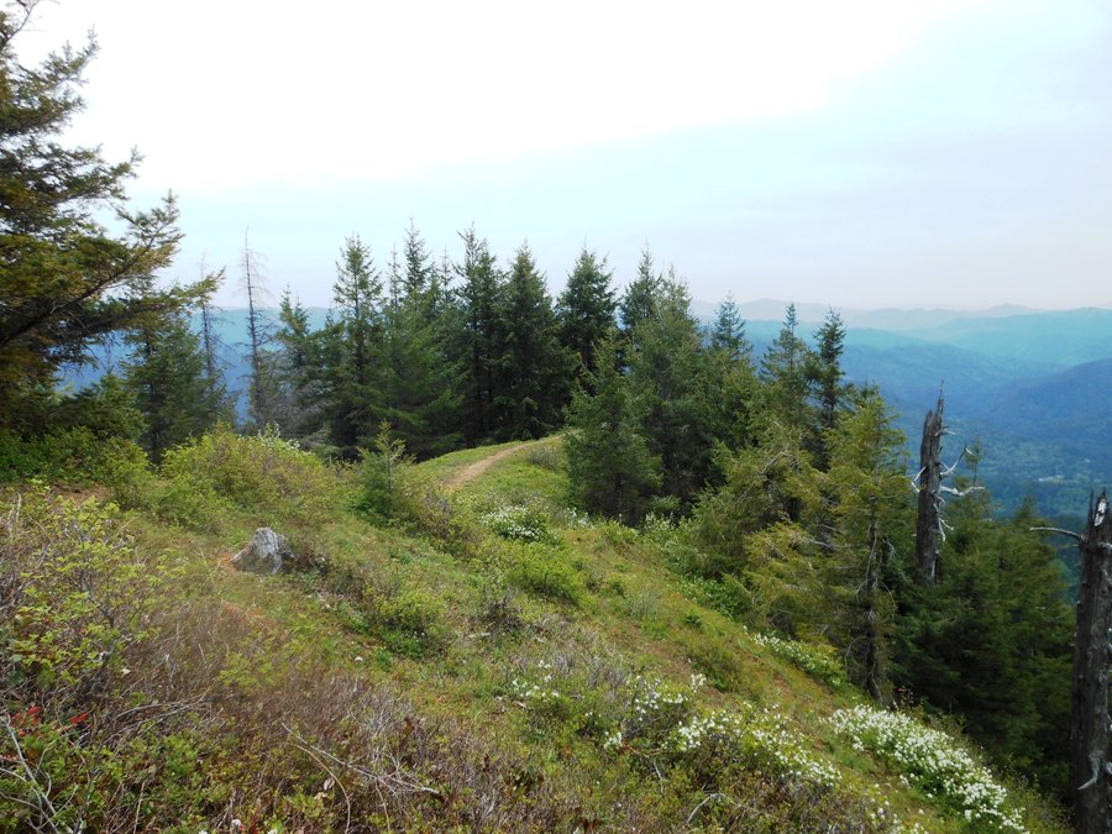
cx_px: 556
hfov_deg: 69.4
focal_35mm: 25
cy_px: 417
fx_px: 803
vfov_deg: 54.9
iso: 80
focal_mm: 4.5
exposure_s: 1/640
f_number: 3.2
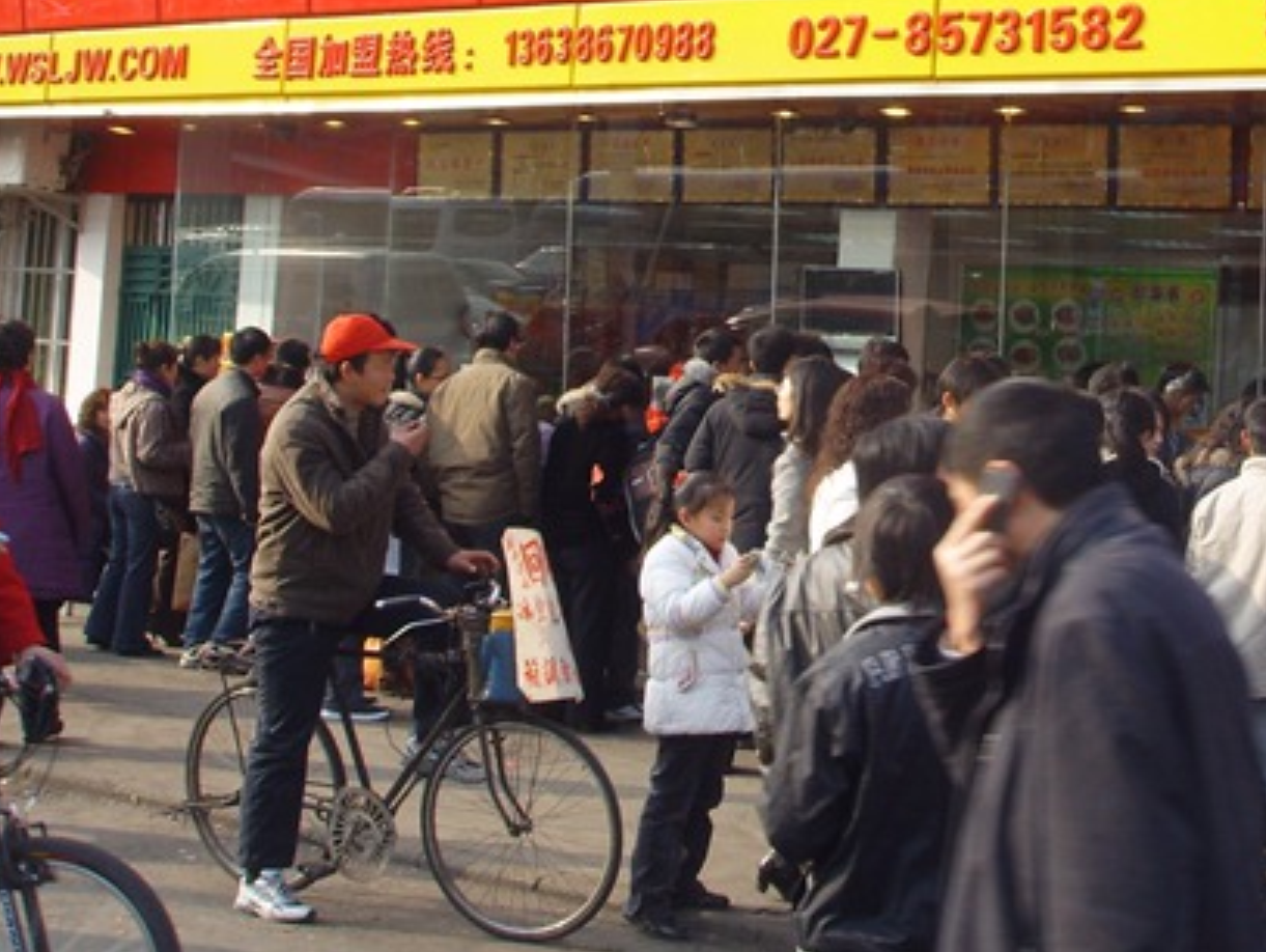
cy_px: 182
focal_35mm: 67
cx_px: 930
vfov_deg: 21.7
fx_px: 2453
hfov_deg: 28.6
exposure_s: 1/90
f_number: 6.3
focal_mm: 6.6
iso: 50
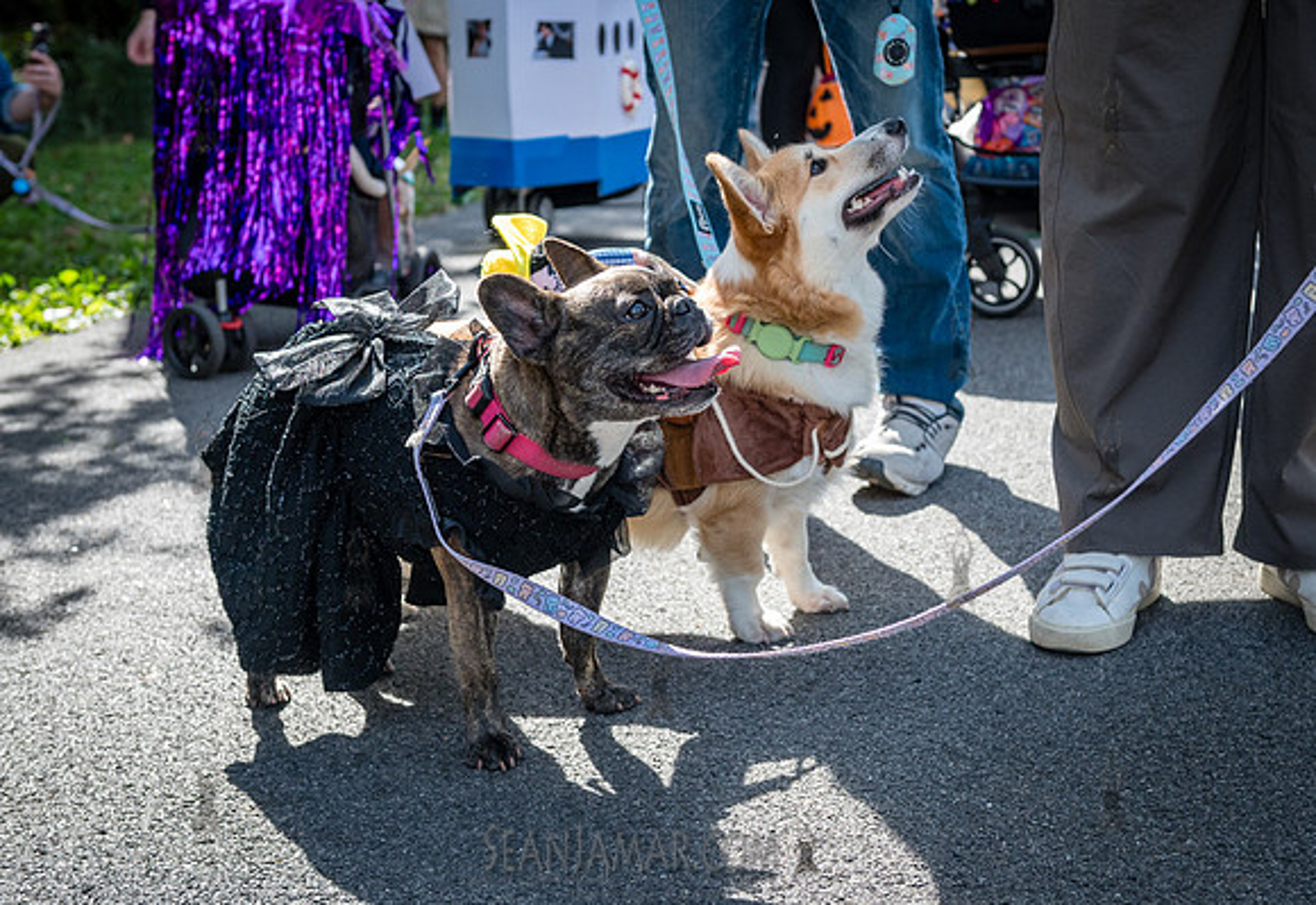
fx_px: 2127
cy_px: 339
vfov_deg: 24.0
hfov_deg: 34.4
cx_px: 697
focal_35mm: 58
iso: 1000
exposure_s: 1/1600
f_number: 5
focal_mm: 45
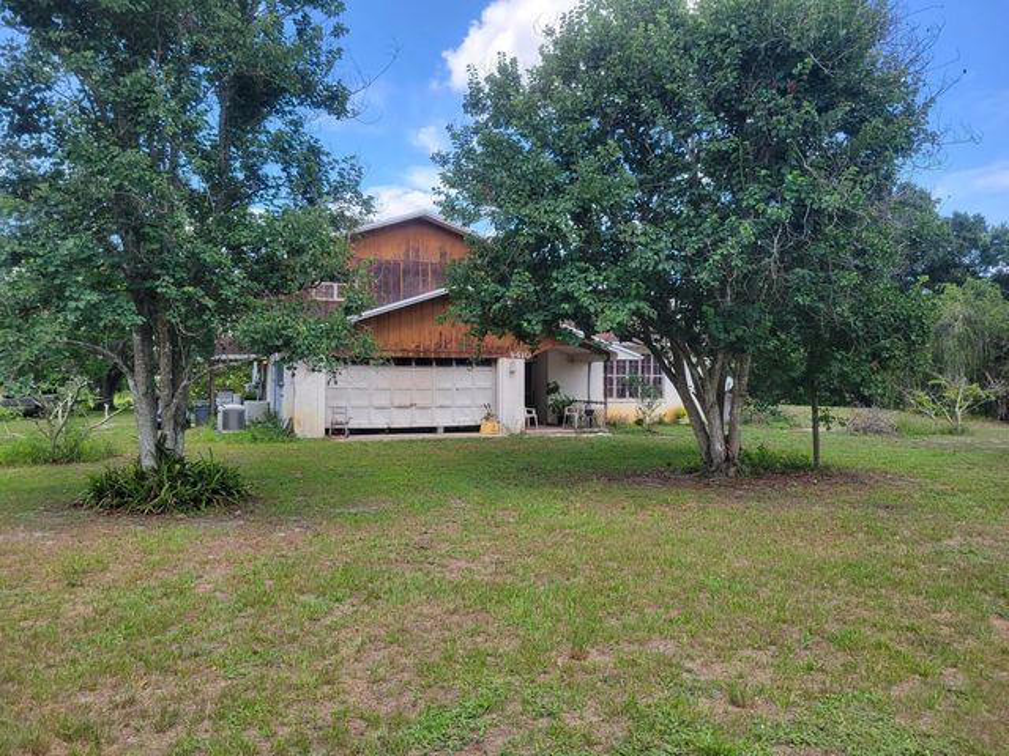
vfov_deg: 53.1
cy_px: 378
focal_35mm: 26
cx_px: 504
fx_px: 758
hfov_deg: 67.3
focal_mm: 5.4
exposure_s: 1/777
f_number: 1.8
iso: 40
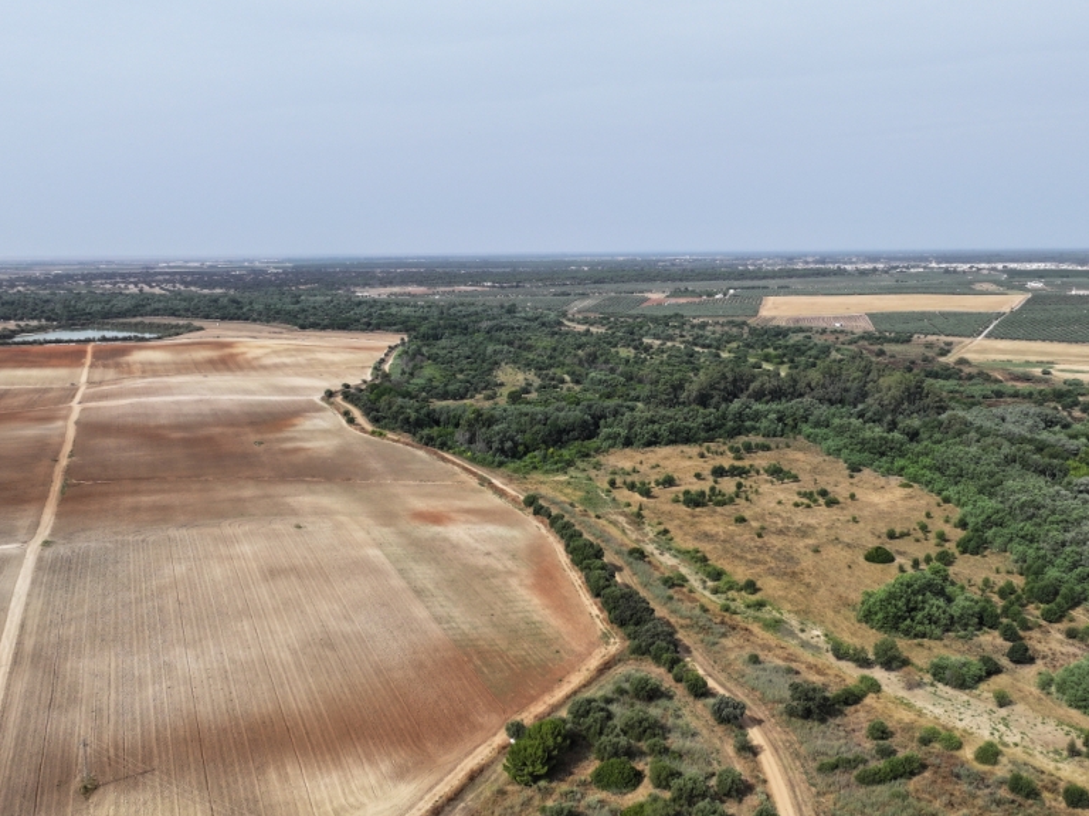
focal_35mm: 32
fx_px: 1006
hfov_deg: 56.8
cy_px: 438
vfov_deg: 44.1
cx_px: 576
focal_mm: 12.29
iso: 100
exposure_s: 1/2000
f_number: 2.8
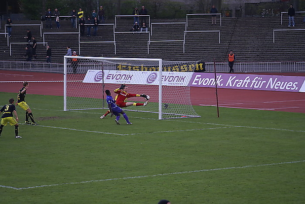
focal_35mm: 180
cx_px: 152
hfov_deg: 11.4
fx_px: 1527
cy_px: 102
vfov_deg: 7.7
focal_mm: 120
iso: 160
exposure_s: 1/400
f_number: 4
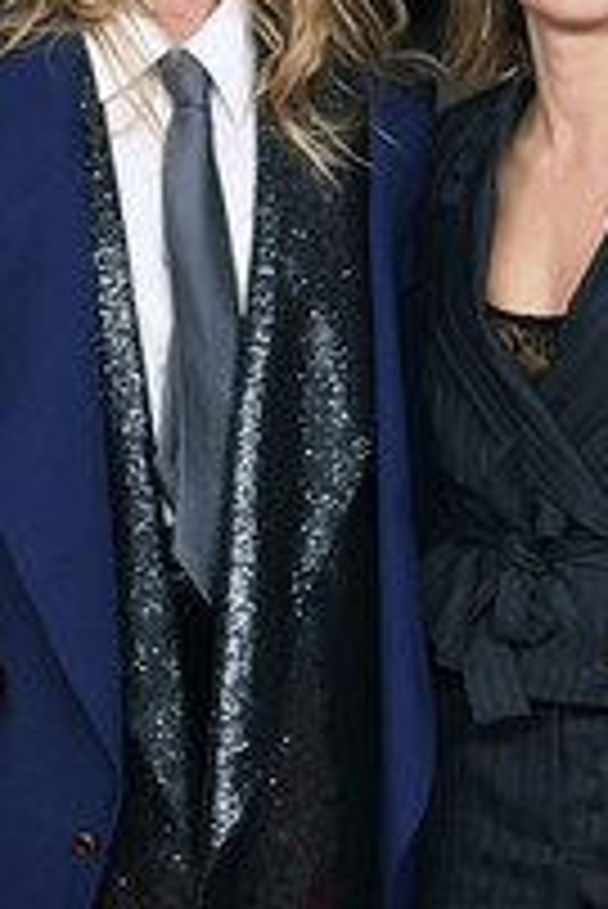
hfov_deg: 8.2
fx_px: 4223
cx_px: 367
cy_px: 288
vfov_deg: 12.3
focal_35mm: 167
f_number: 5.6
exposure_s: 1/125
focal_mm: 75
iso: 640
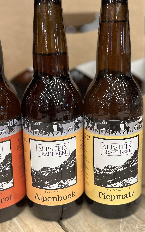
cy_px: 92
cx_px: 89
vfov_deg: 45.9
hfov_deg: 29.8
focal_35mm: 43
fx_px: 272
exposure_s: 1/50
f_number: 1.6
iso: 320
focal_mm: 5.1
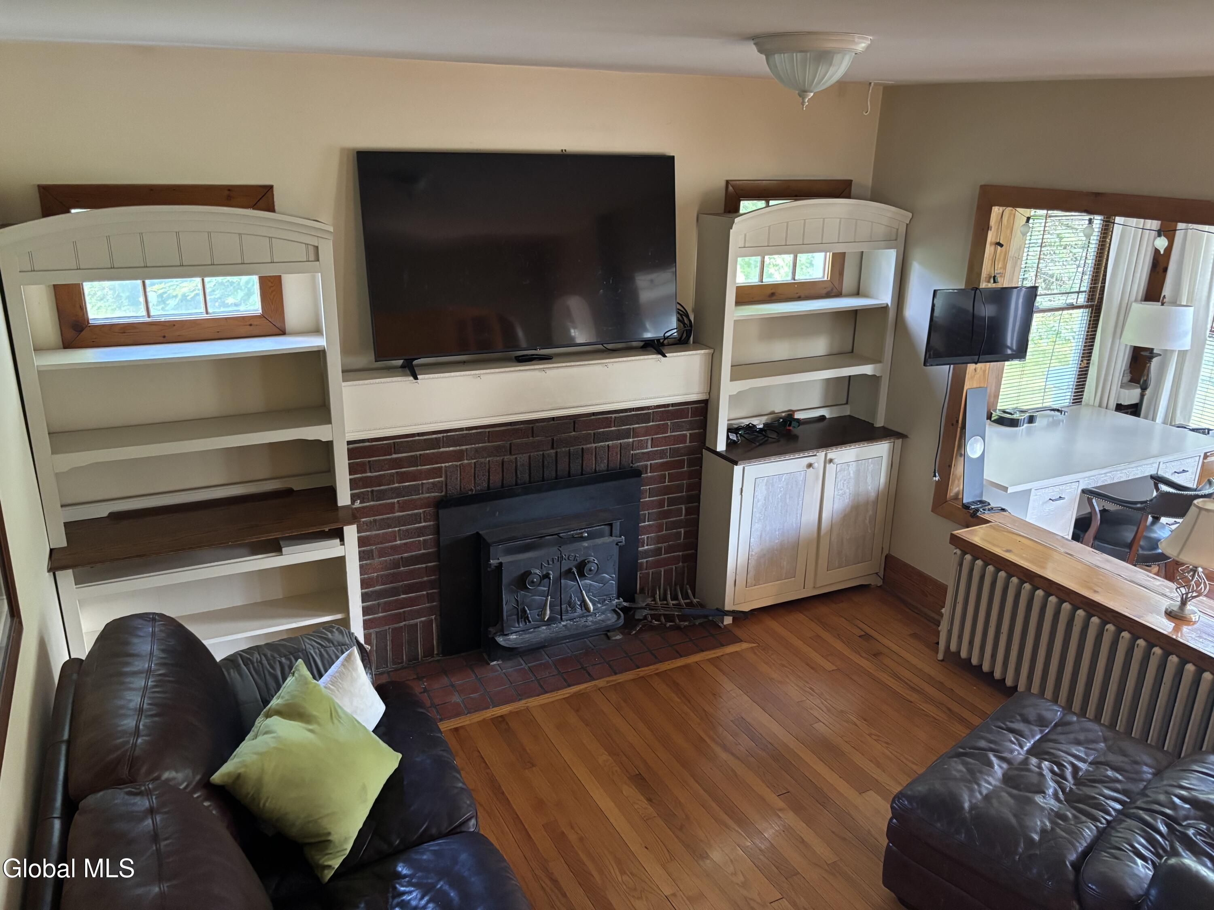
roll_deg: -0.3
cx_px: 607
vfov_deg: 53.1
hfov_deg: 67.3
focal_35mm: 26
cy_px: 455
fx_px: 912
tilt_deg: -19.1
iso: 500
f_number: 1.6
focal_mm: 5.96
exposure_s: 1/40
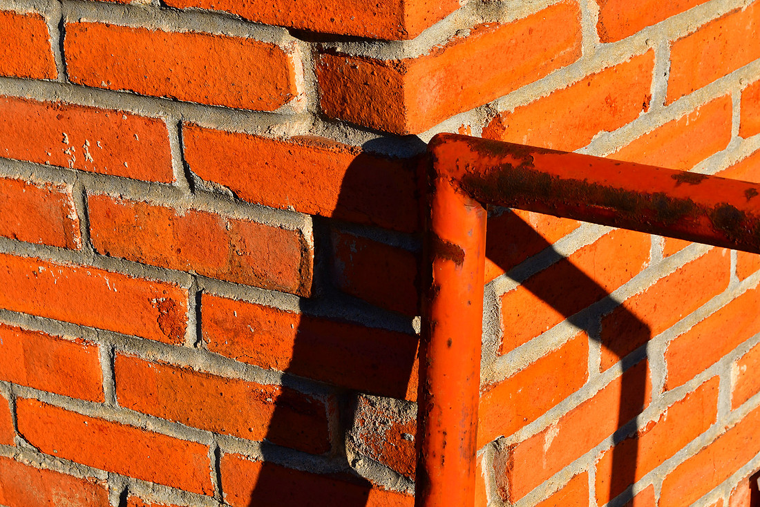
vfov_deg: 16.7
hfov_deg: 24.8
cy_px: 254
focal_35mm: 82
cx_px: 380
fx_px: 1731
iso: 200
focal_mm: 55
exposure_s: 1/250
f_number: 11
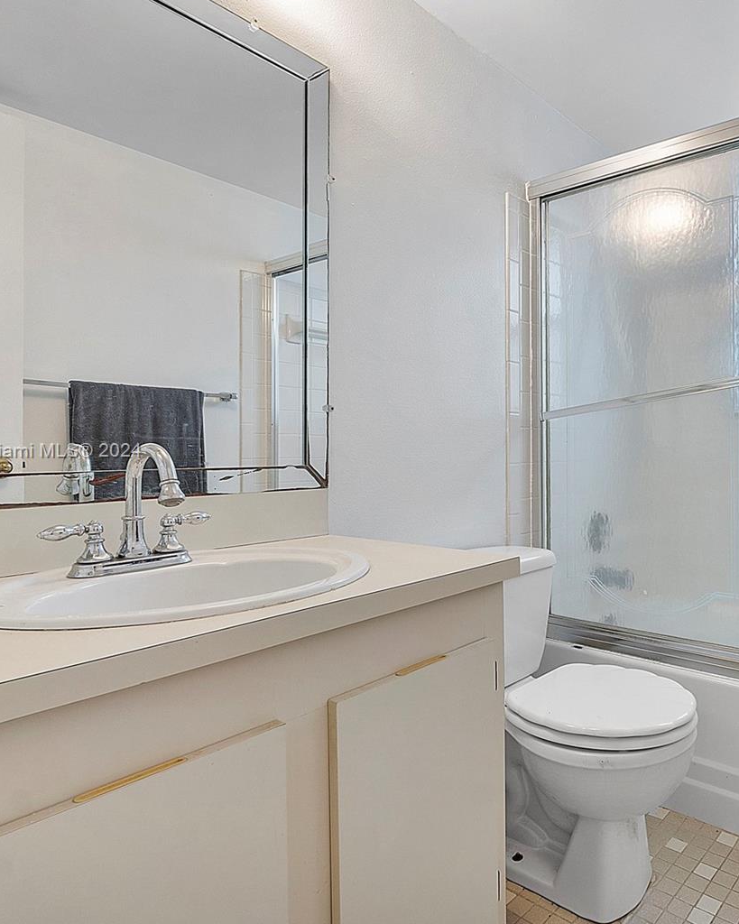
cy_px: 452
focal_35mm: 22
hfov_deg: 59.0
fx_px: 602
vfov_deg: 75.0
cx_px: 575
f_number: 8
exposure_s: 1/8
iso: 250
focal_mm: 10
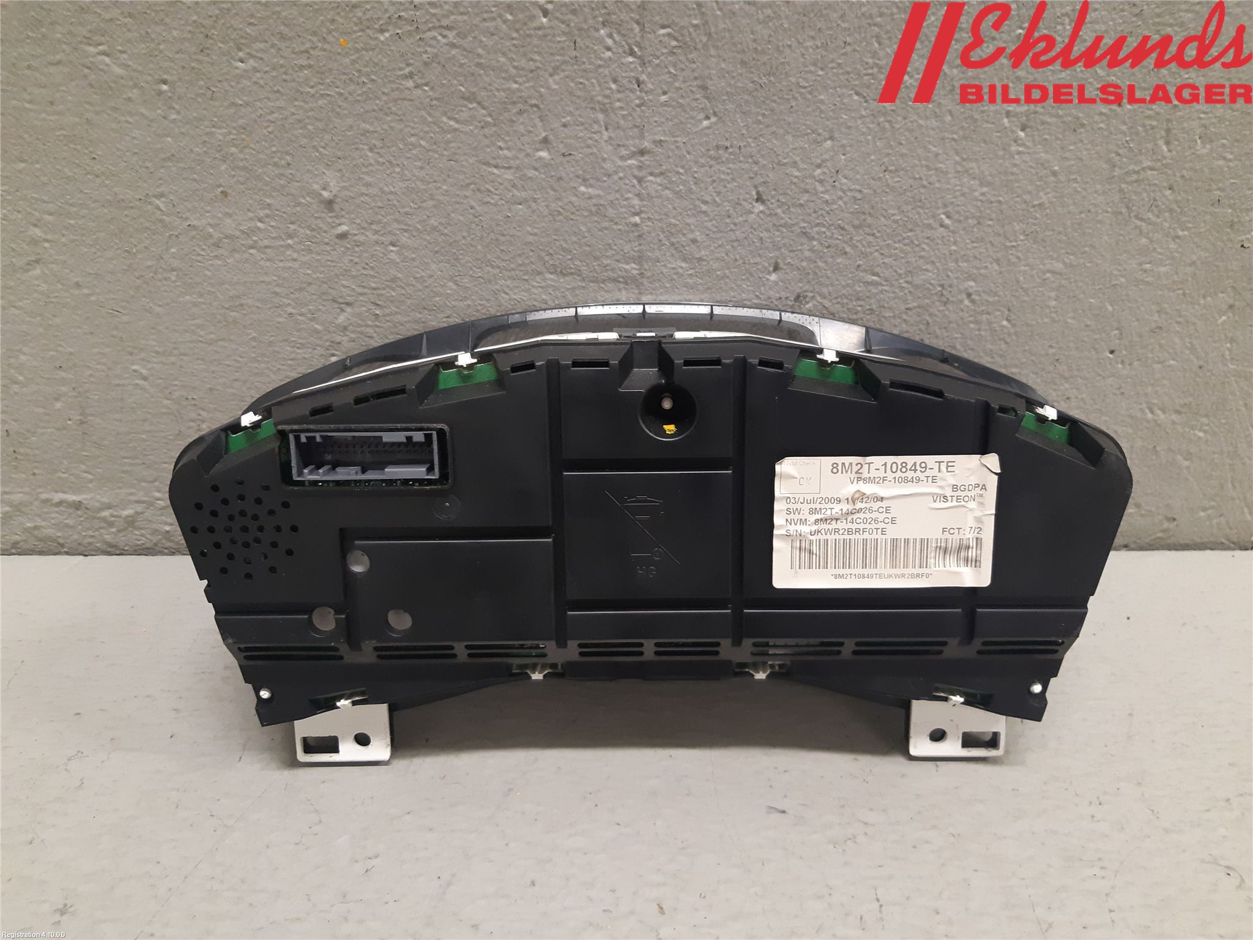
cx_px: 626
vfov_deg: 53.1
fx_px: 941
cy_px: 470
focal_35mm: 26
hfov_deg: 67.3
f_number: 1.7
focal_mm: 3.93
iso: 200
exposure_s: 1/50
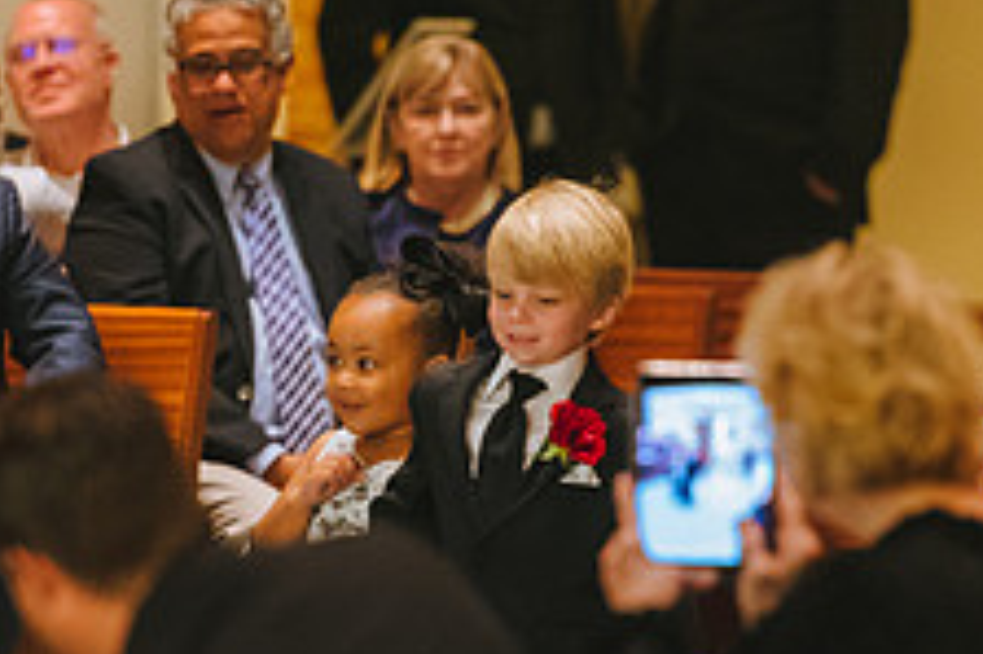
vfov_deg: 2.6
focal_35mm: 518
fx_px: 14133
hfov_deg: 4.0
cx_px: 492
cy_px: 511
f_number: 2.8
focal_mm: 200
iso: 5000
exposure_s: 1/125
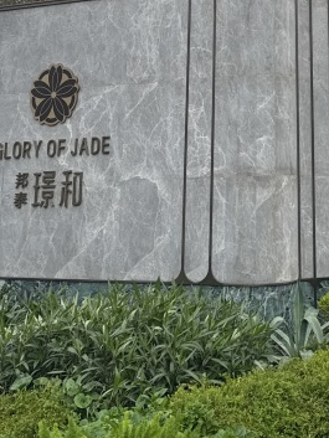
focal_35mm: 68
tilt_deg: +16.1
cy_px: -56
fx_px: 861
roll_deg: +0.3
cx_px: 313
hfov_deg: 21.0
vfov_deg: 26.1
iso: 80
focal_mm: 6.76
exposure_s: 1/2611
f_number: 1.78
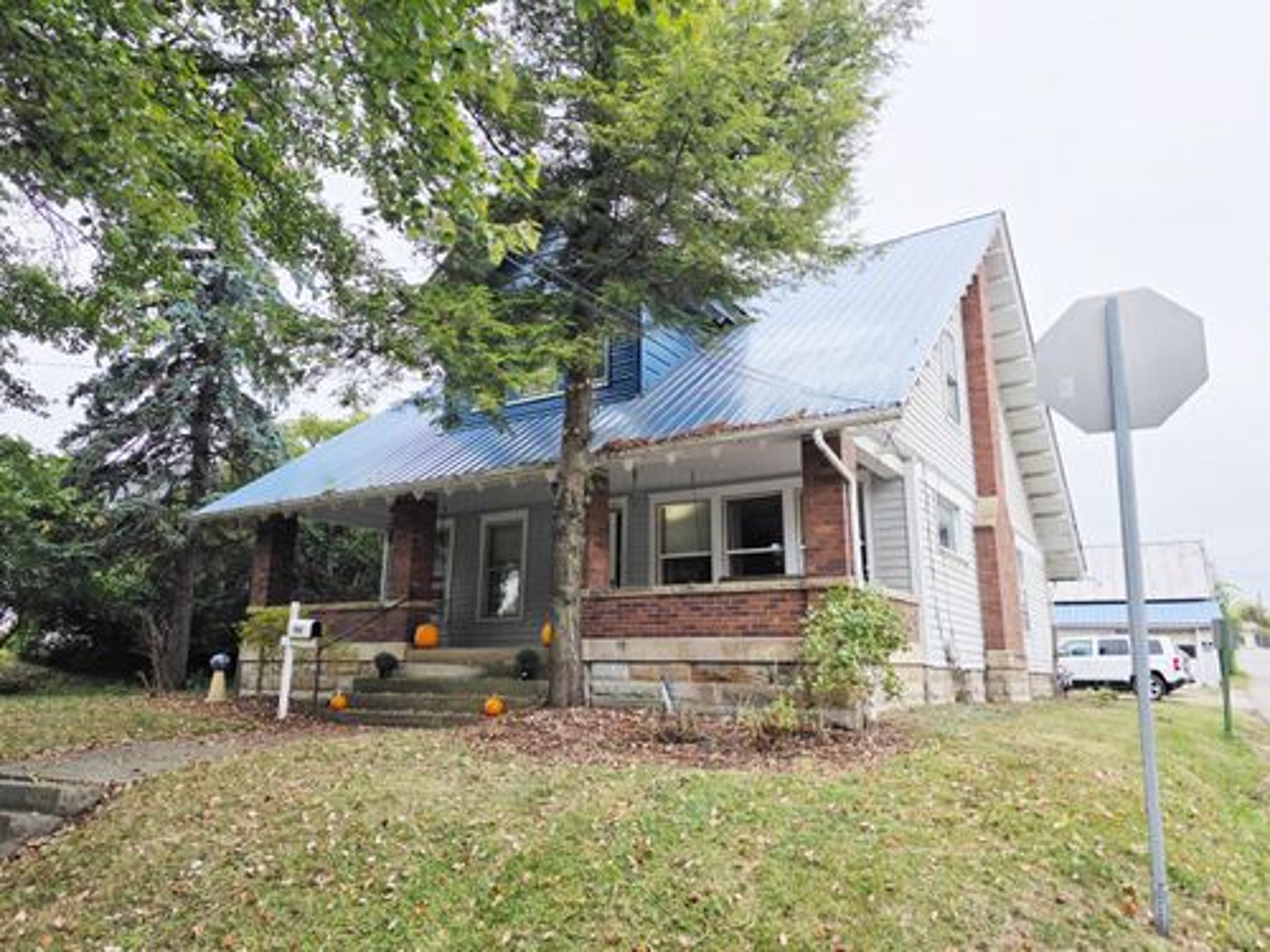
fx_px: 844
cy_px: 476
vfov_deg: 58.9
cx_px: 635
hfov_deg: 73.9
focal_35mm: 23
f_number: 1.7
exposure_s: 1/359
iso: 50
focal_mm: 6.3
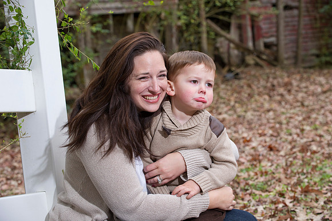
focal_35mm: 90
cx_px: 166
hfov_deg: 22.6
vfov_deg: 15.2
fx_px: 829
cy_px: 110
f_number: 5.6
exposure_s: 1/125
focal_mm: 90
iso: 800
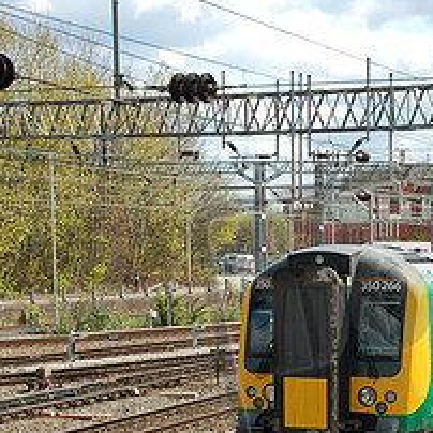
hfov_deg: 14.9
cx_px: 502
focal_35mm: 113
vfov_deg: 15.3
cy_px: 356
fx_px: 1602
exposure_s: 1/250
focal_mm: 31
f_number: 8
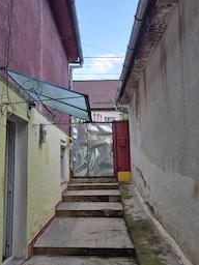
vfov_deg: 51.3
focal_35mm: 36
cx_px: 90
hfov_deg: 39.6
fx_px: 276
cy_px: 123
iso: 50
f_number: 1.8
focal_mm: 5.4
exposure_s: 1/182
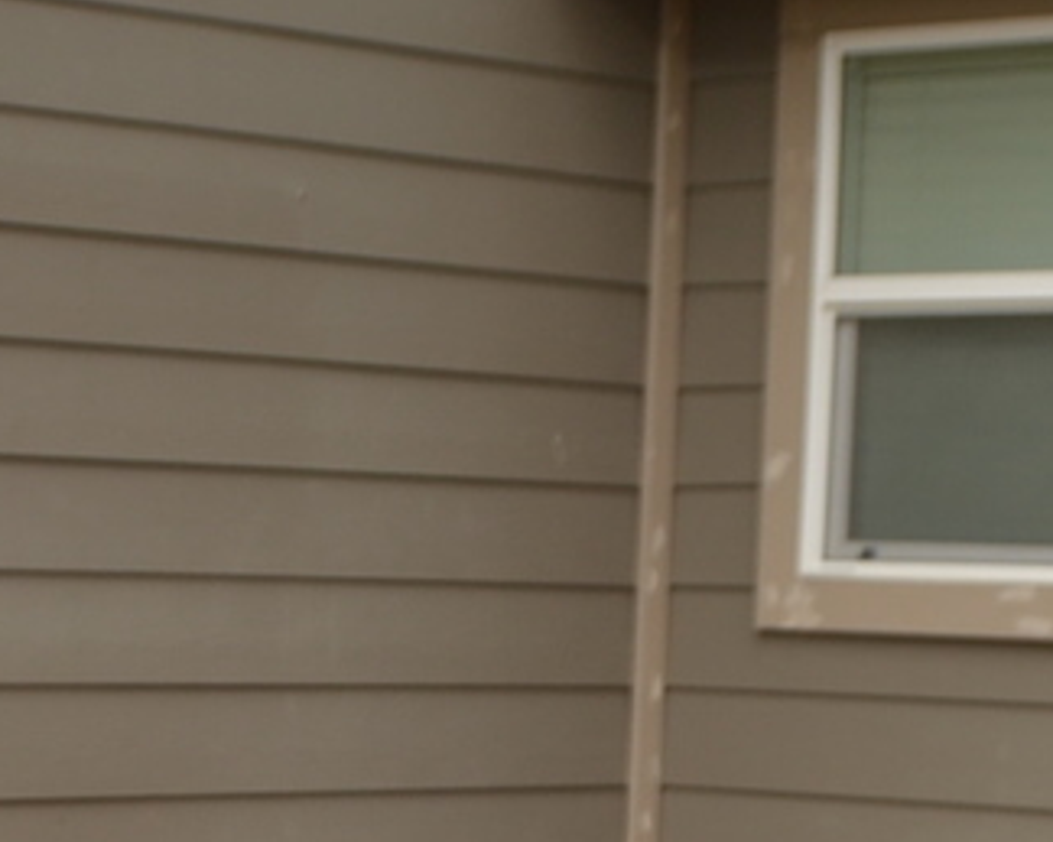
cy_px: 1385
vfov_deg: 8.2
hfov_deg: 10.3
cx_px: -354
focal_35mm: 183
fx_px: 5701
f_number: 7.1
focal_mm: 26
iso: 100
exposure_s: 1/125
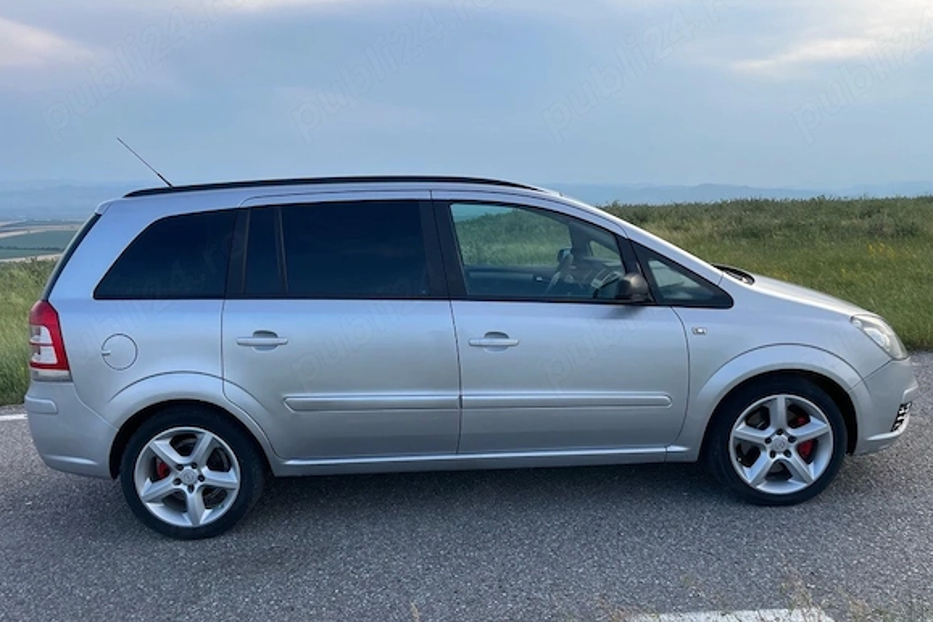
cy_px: 314
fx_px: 726
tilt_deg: -7.9
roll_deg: +0.6
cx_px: 458
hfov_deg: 65.5
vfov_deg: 46.4
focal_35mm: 28
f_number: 1.6
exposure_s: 1/910
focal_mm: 4.2
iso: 32
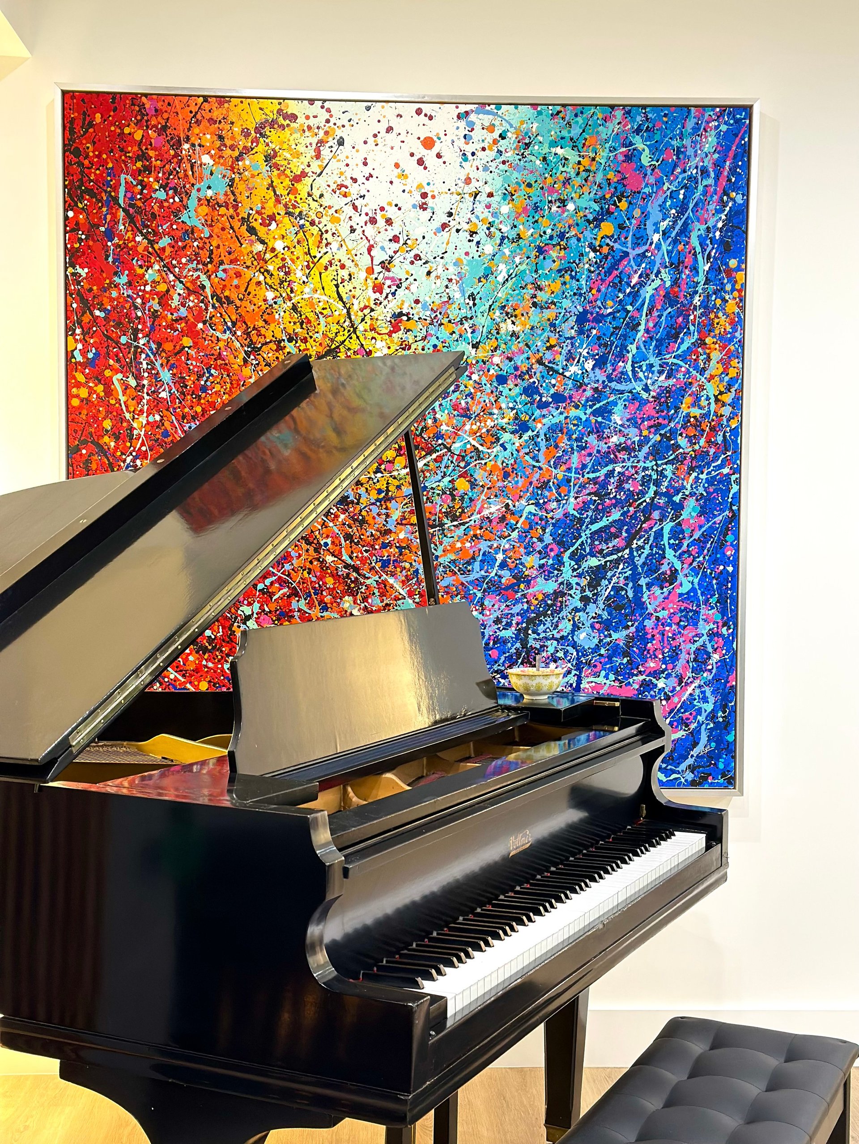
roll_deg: -0.8
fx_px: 1588
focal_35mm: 48
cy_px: 572
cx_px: 430
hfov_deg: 30.3
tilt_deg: -2.5
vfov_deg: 39.7
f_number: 1.78
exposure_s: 1/40
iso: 320
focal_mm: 6.86
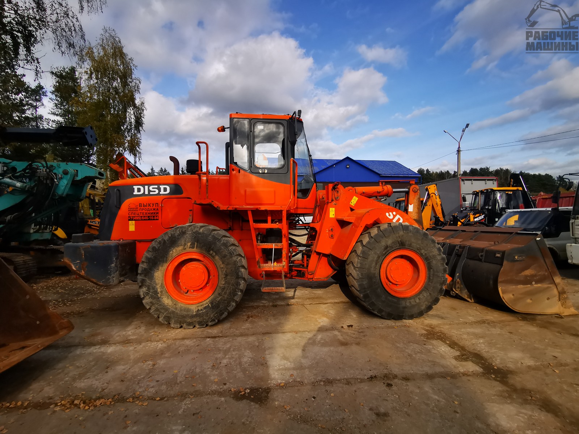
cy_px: 217
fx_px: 268
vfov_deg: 78.1
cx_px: 290
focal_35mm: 16
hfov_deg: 94.5
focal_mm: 2.35
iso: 50
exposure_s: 1/766
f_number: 2.2
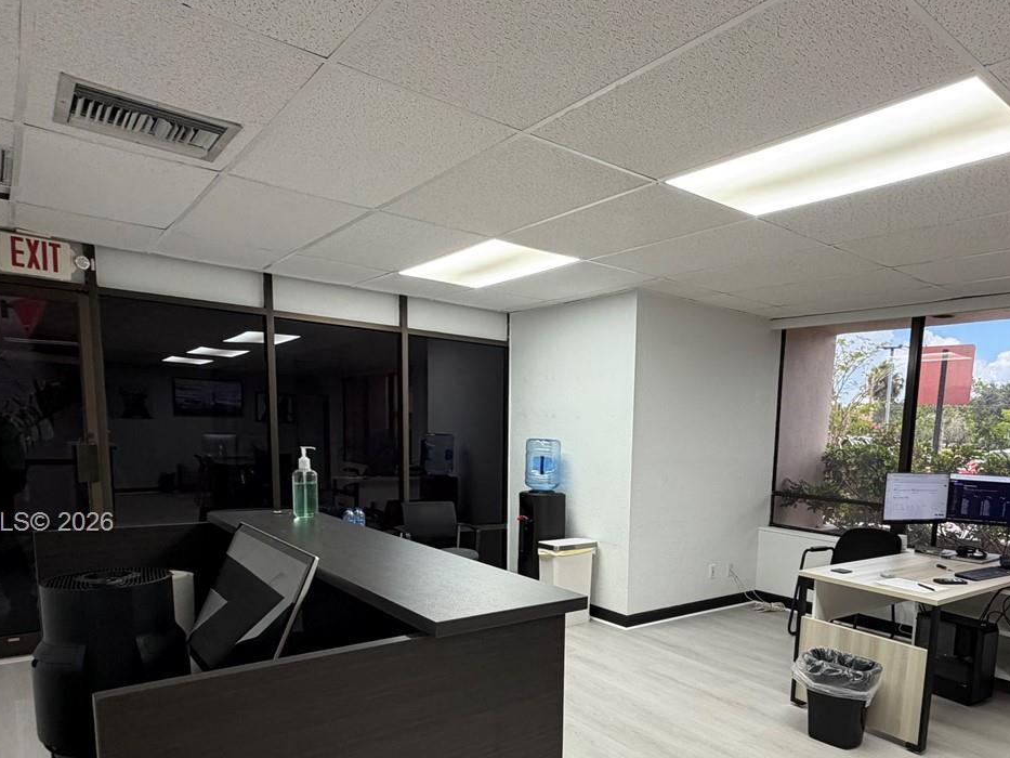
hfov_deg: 70.2
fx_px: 700
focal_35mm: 24
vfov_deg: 55.3
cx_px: 643
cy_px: 524
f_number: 2.2
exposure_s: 1/121
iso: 200
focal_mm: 2.22
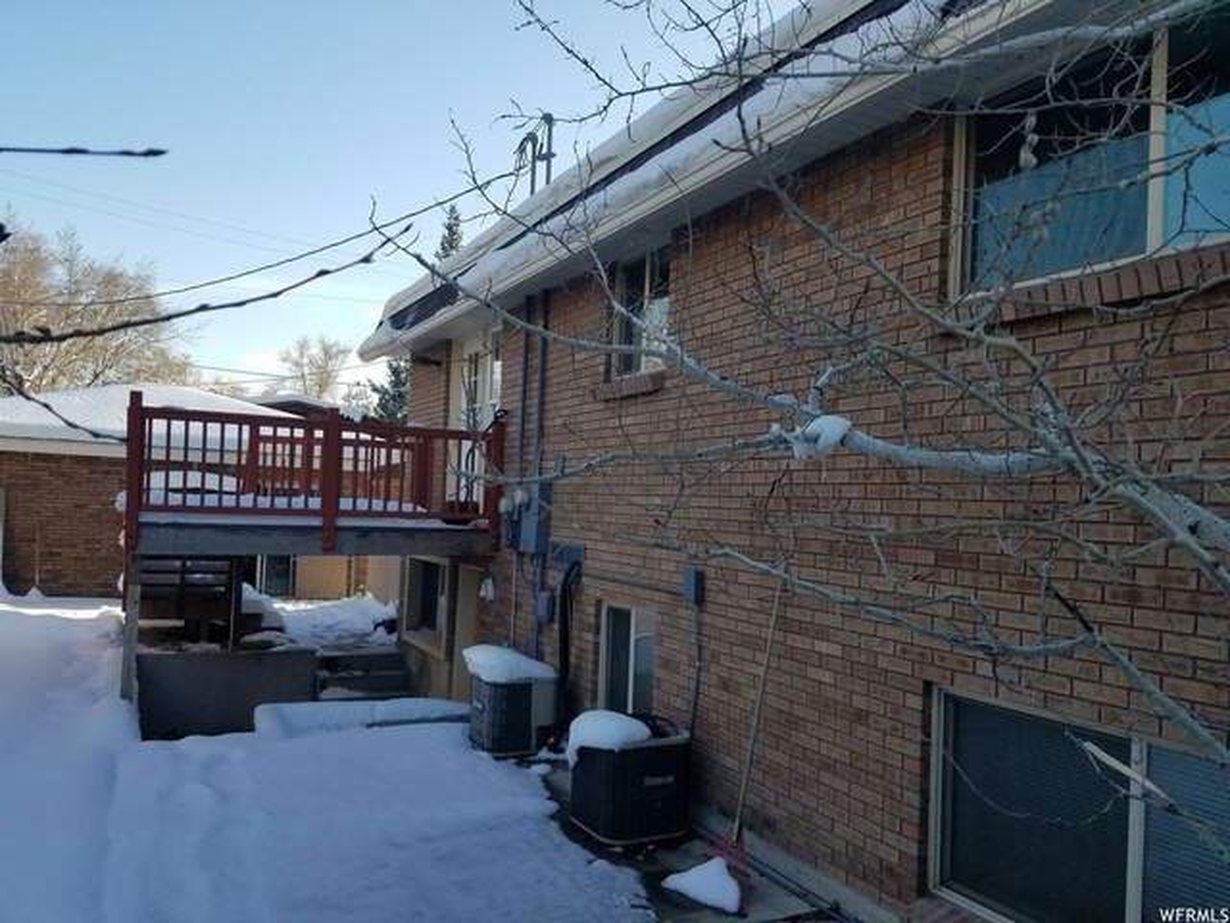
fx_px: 924
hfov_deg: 67.3
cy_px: 462
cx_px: 615
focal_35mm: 26
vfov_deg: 53.1
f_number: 1.7
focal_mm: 4.2
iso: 50
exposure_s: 1/936
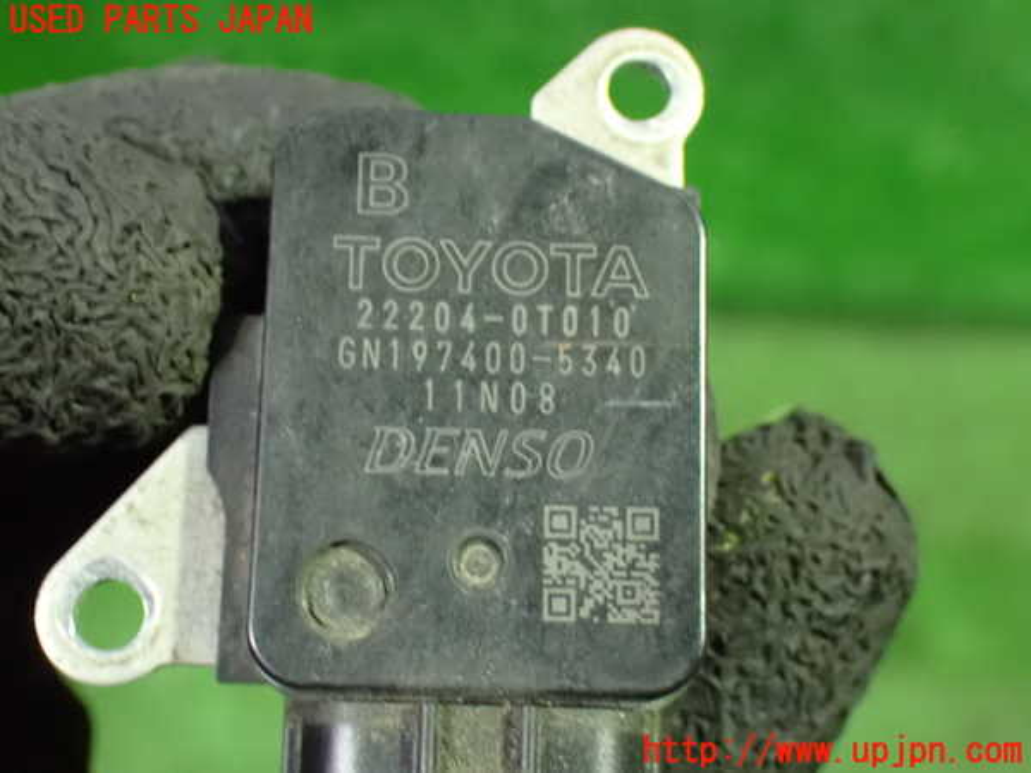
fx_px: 1727
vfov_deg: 25.2
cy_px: 386
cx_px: 516
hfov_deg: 33.2
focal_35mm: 58
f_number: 3.5
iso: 1600
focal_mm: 10.35
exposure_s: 1/25
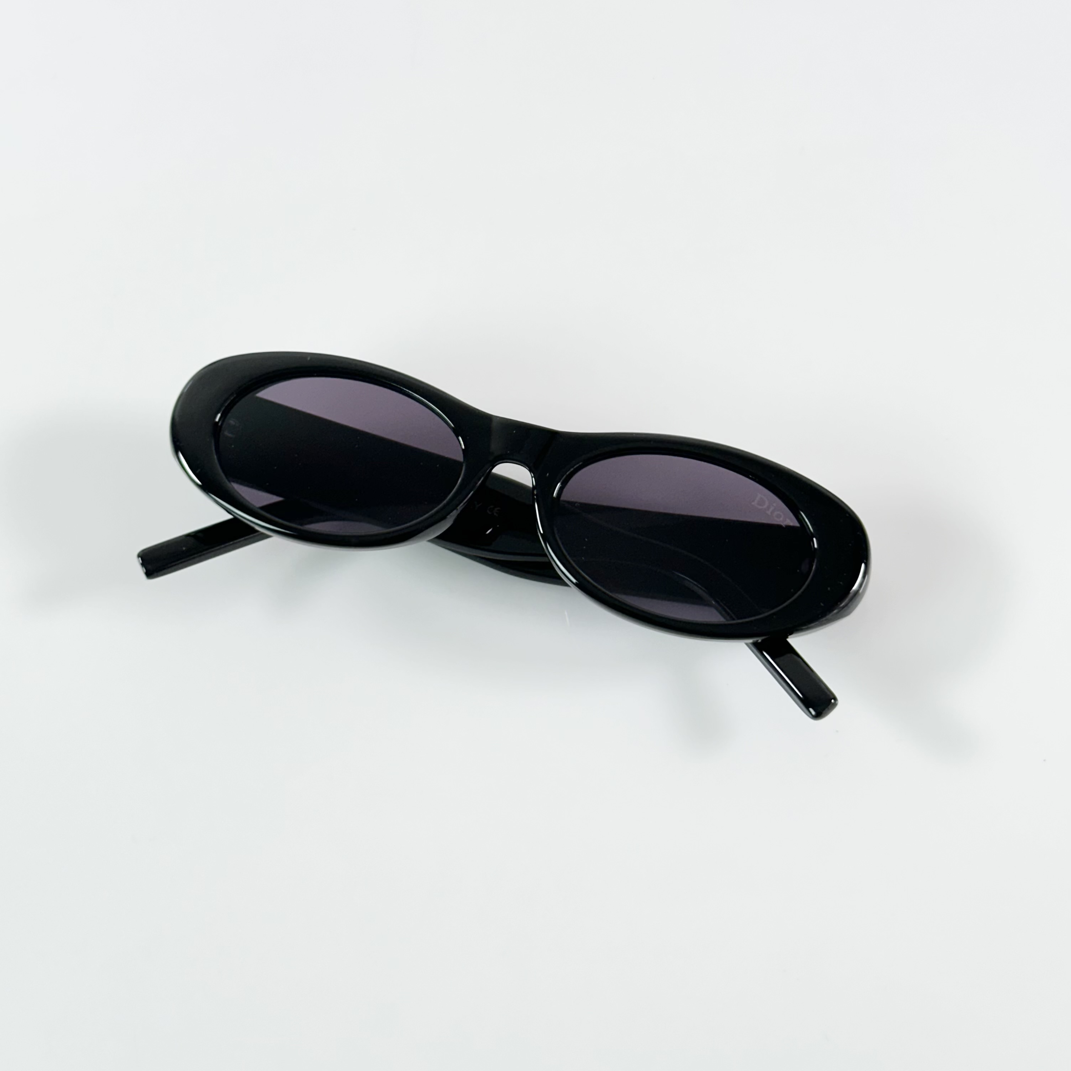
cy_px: 478
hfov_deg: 30.0
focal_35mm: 57
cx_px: 533
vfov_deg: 30.0
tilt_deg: -64.1
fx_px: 1995
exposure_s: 1/100
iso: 64
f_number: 1.78
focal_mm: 6.86
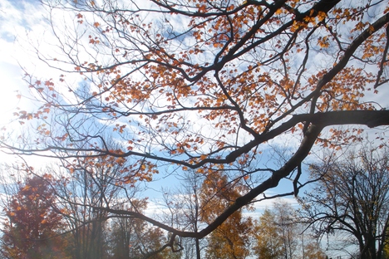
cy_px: 186
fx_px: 519
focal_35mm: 48
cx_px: 225
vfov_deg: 27.8
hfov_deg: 41.0
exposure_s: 1/600
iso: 64
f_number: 5.6
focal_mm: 6.3
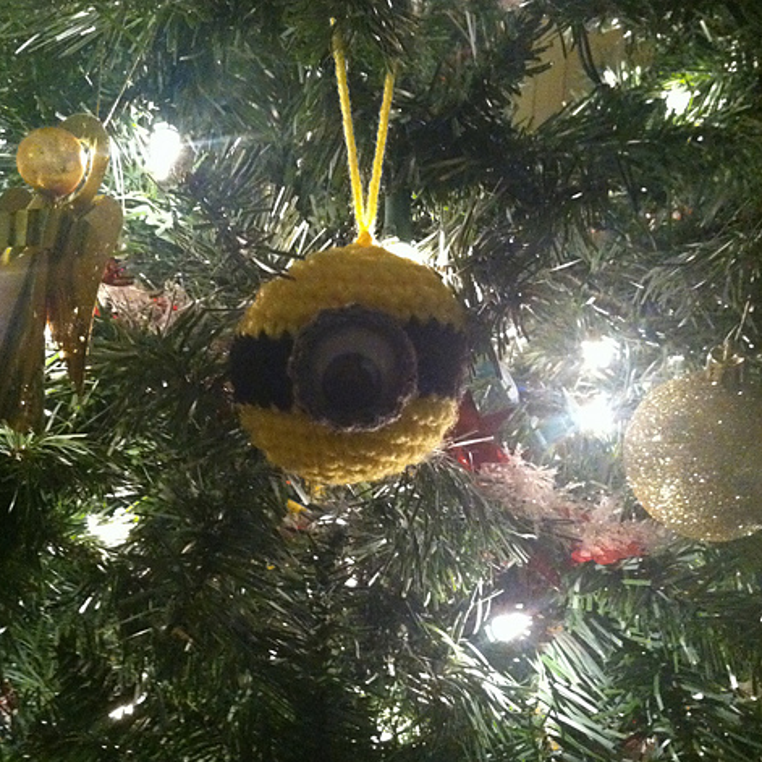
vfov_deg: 40.0
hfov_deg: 40.0
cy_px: 362
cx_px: 379
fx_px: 1046
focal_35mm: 42
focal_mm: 3.85
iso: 1000
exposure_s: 1/15
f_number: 2.8
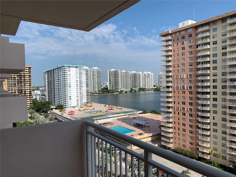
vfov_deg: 53.1
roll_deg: -0.1
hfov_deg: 67.3
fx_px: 177
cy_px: 88
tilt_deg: -3.5
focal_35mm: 26
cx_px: 118
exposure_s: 1/3521
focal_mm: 4.25
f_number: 1.8
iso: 25
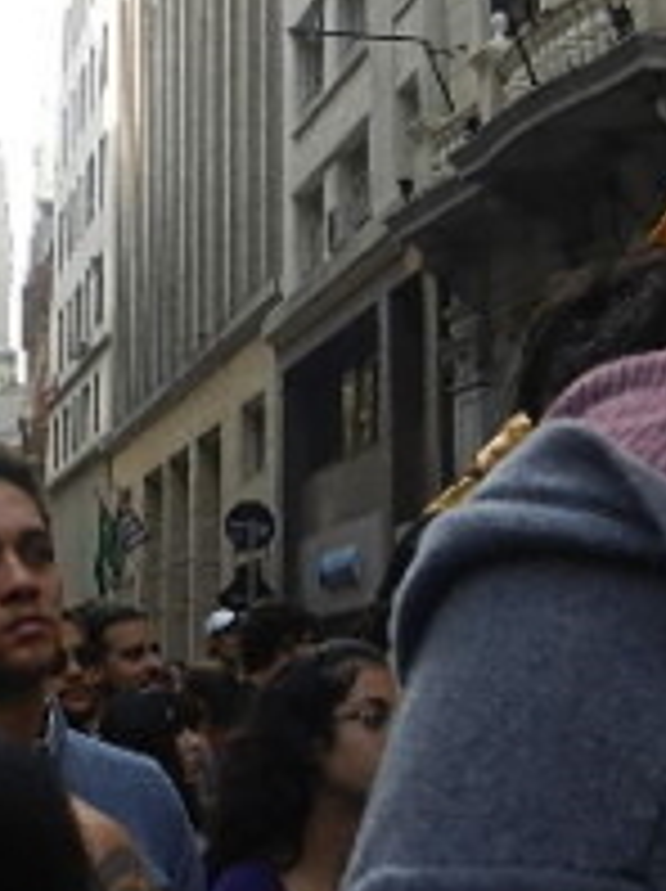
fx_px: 2185
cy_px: 106
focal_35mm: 85
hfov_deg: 17.1
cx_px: 99
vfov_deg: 22.5
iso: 160
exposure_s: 1/250
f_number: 3.6
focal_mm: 5.1
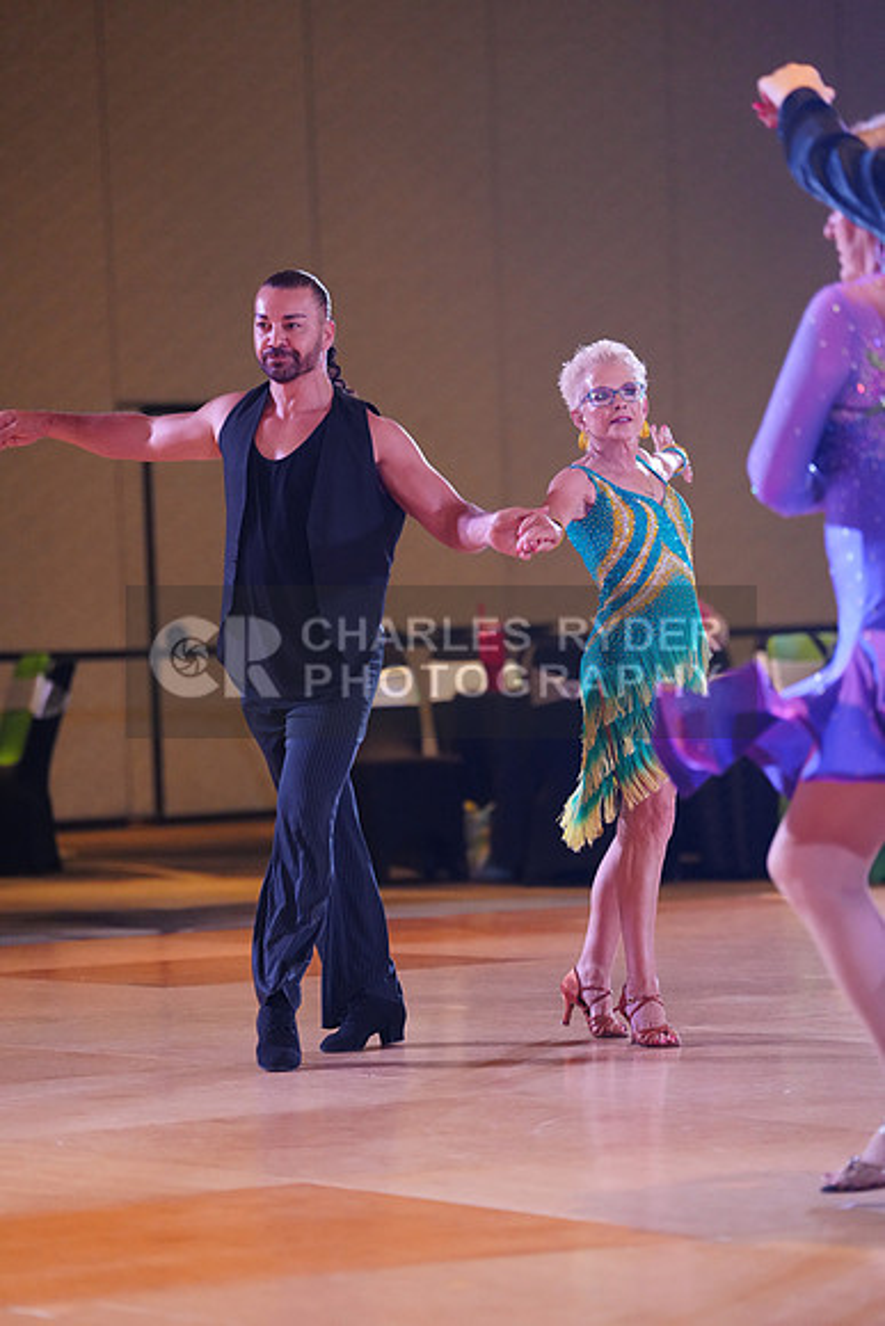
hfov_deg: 9.2
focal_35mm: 150
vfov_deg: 13.7
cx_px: 442
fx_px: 5528
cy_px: 663
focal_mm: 150
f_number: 2.8
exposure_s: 1/400
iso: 5000
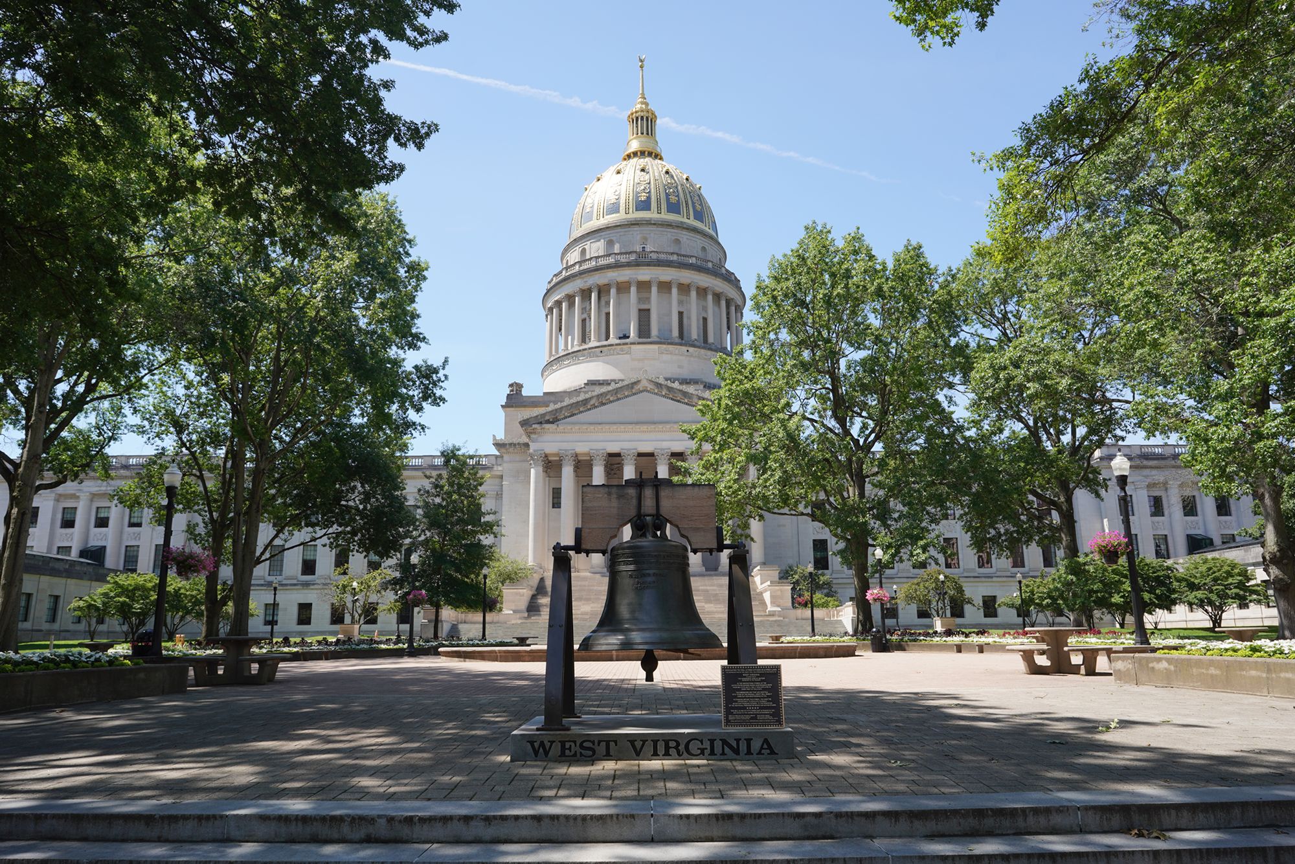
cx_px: 648
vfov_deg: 53.1
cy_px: 432
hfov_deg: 73.7
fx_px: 863
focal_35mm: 24
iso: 100
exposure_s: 1/100
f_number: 10
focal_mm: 24
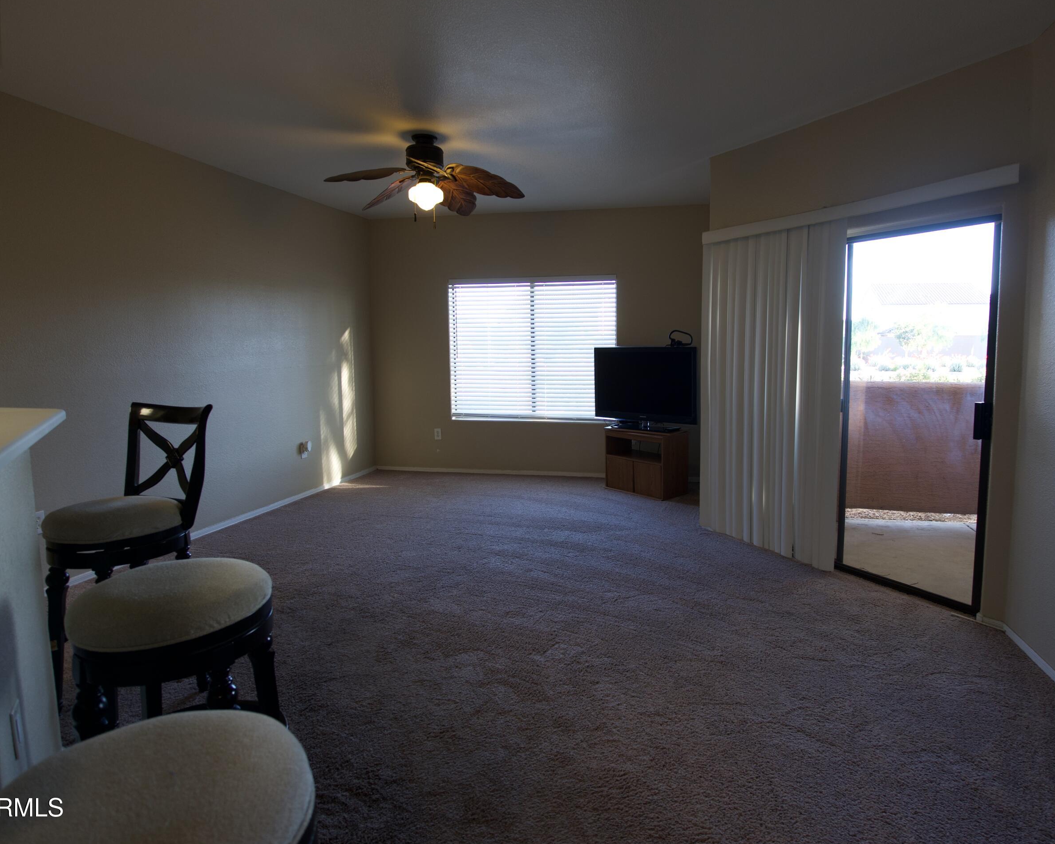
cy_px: 404
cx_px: 581
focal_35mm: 20
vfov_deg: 69.2
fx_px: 612
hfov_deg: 81.3
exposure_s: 1/40
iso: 125
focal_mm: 11
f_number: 2.2
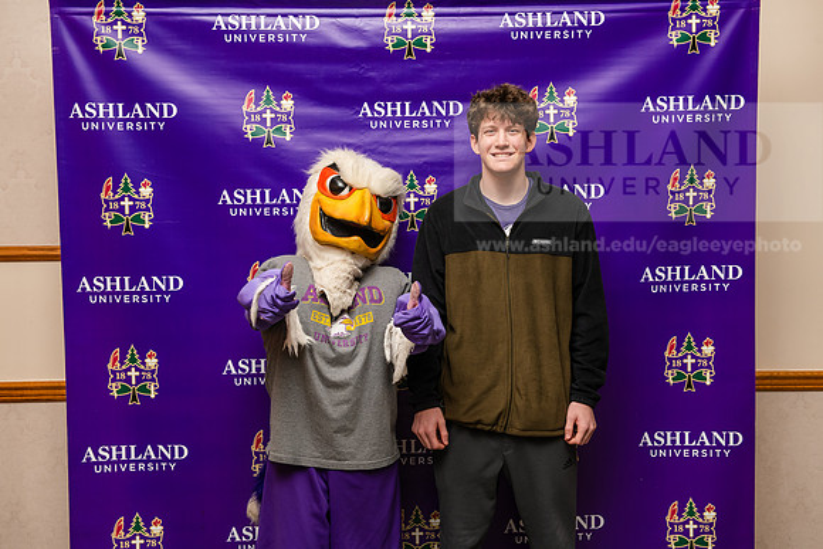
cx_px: 412
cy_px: 274
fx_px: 1143
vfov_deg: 27.0
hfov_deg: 39.6
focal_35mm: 50
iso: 800
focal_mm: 50
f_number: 5.6
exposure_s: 1/200
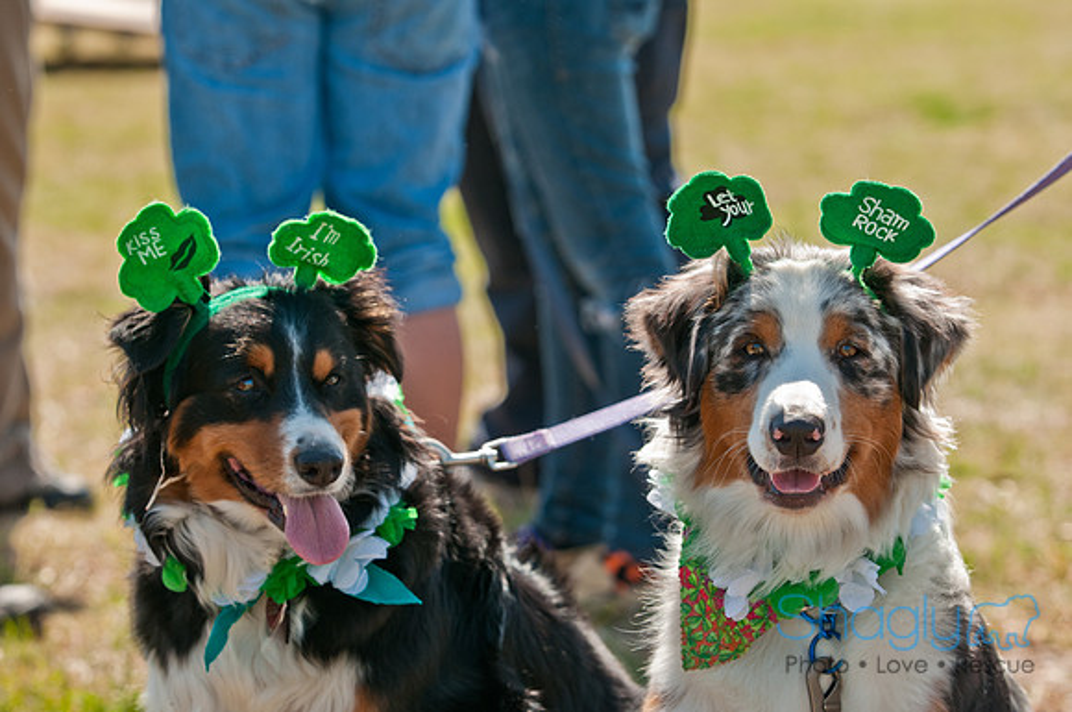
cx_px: 536
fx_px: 4683
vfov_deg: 8.7
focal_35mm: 158
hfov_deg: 13.1
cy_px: 356
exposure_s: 1/400
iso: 200
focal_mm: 105
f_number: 5.6
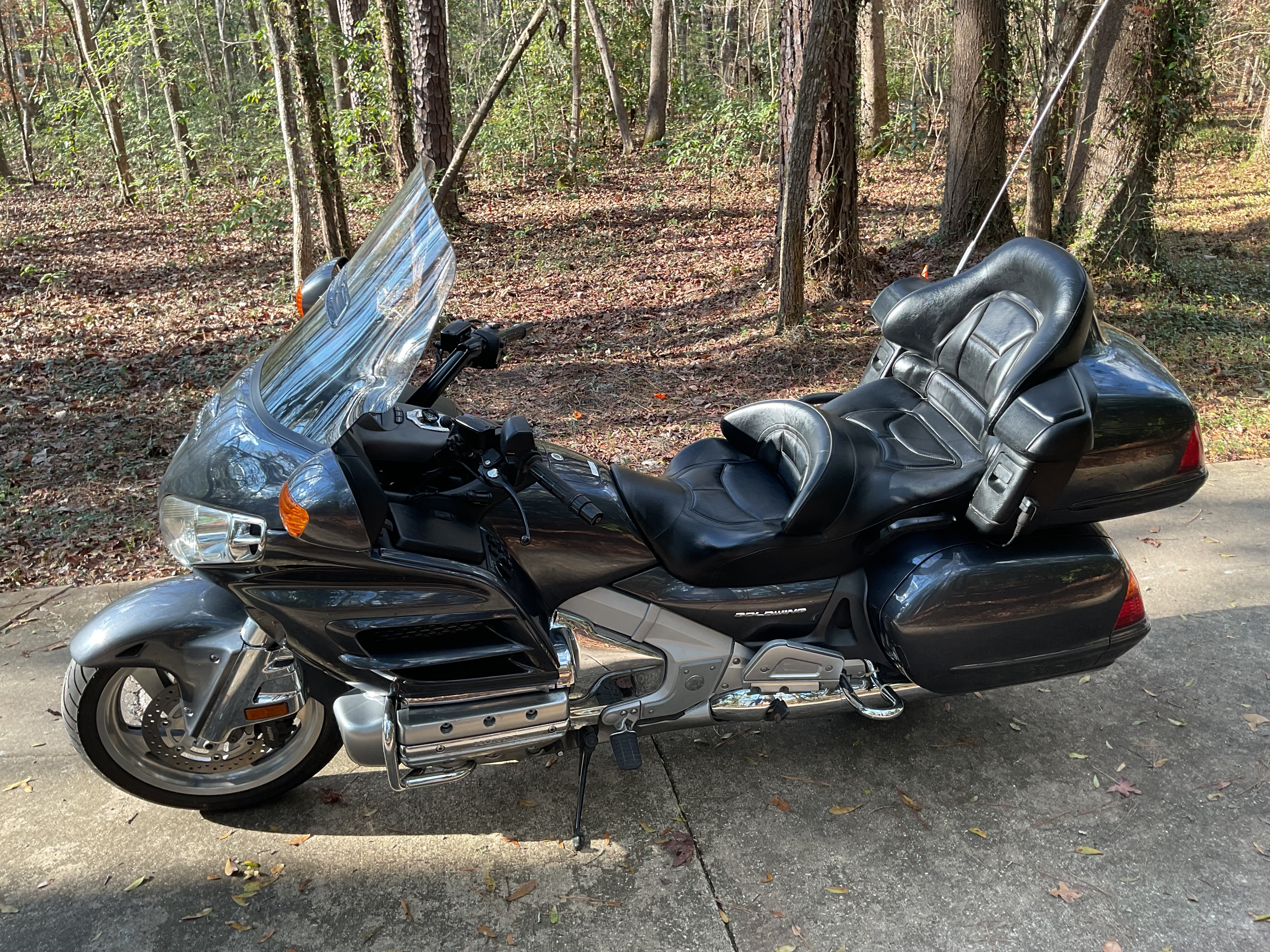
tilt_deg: -21.0
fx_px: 1064
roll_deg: +2.4
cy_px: 476
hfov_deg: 61.7
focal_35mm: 29
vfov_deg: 48.2
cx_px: 635
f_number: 1.8
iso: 25
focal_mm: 3
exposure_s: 1/120
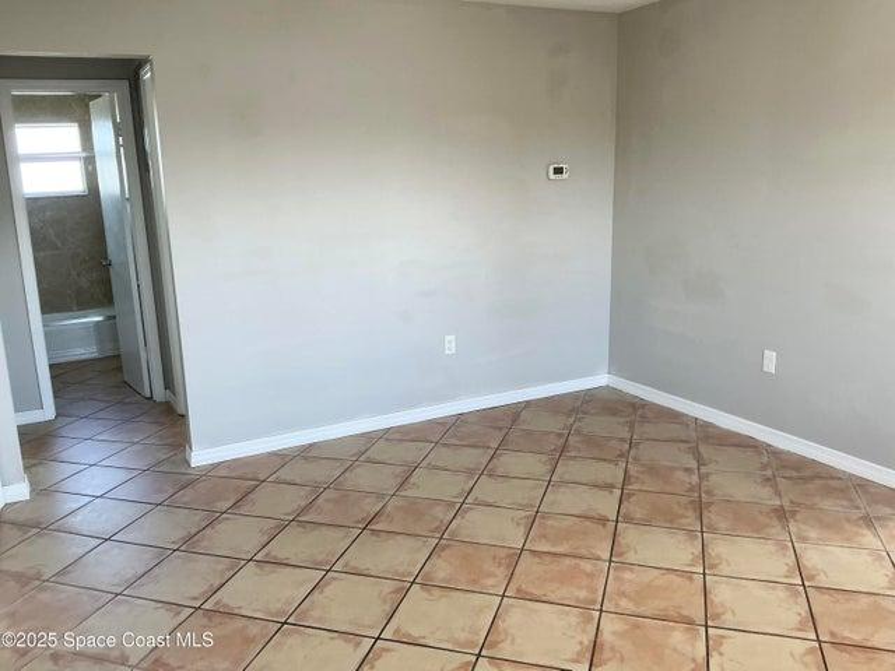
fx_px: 750
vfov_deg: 48.2
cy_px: 336
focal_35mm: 29
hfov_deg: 61.7
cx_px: 448
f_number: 1.8
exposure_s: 1/120
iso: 64
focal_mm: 3
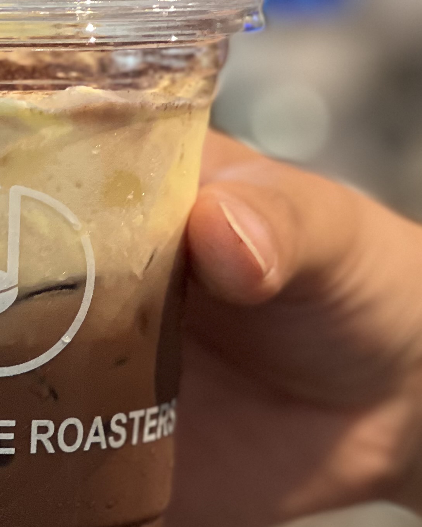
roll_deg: -0.5
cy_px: 289
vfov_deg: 8.7
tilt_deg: -11.1
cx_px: 9
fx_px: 3482
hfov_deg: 6.9
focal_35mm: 223
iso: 200
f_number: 2.8
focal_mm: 9
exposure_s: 1/40
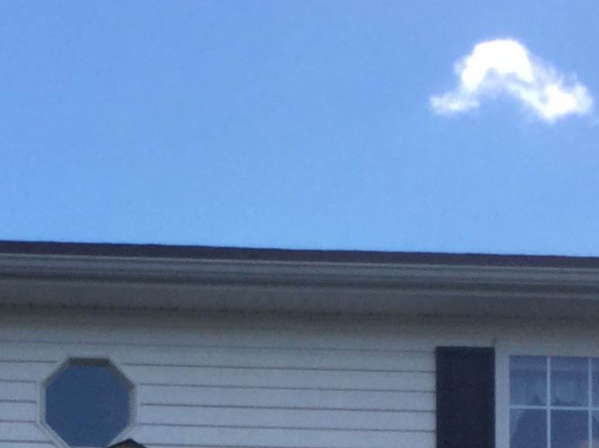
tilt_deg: +7.3
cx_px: 70
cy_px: 743
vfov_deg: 11.5
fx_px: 2093
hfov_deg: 16.1
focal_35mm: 121
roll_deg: -2.5
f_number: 2.4
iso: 25
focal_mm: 3.3
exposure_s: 1/806
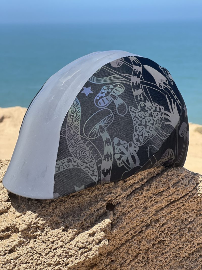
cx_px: 101
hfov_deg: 19.1
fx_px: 599
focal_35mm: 77
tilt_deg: -8.6
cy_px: 135
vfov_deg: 25.3
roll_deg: +2.4
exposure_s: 1/558
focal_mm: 9
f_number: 2.8
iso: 32
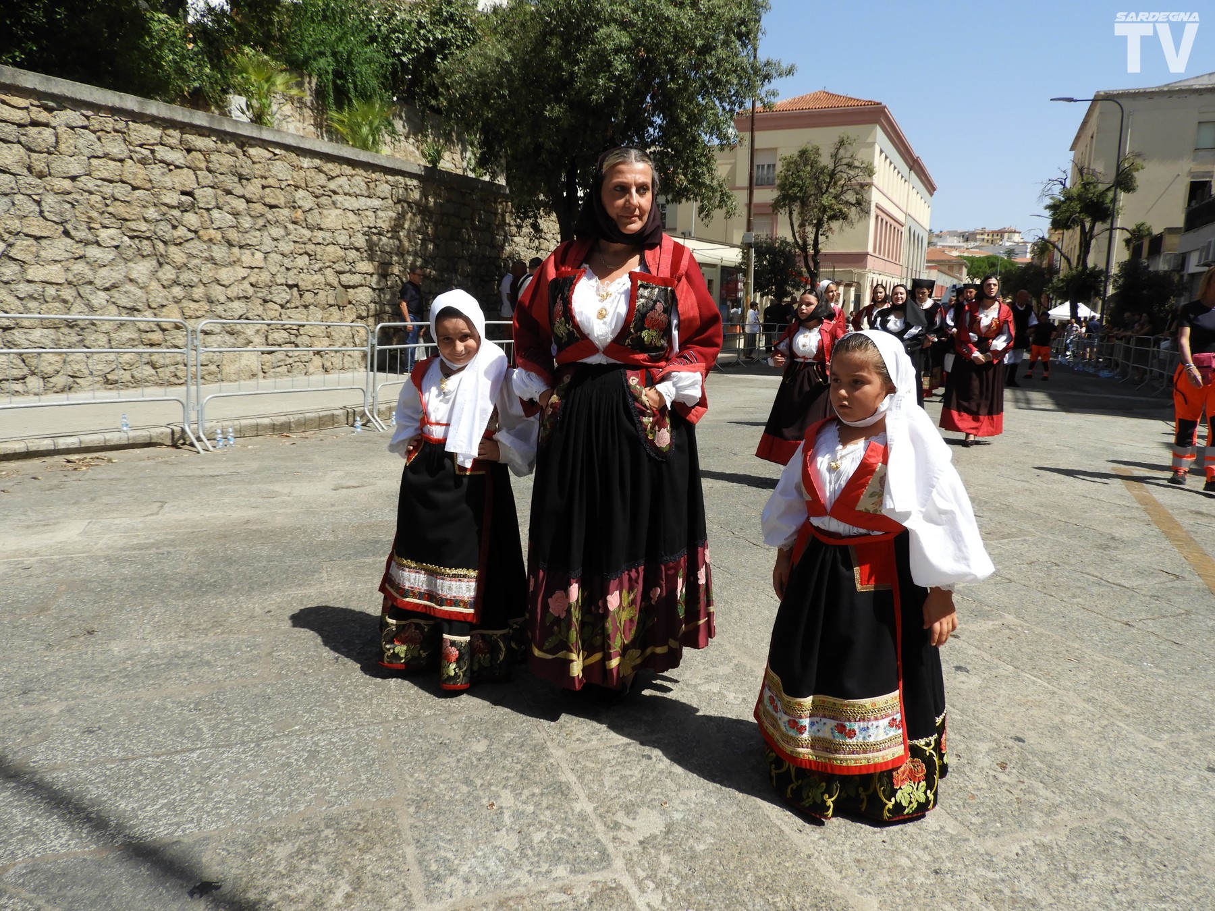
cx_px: 608
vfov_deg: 56.8
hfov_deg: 71.6
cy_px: 456
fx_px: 842
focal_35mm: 24
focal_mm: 4.3
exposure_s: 1/1250
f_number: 3.3
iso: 100
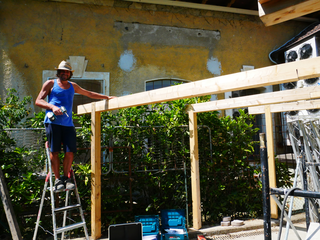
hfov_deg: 71.6
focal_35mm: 24
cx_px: 160
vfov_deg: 56.9
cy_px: 120
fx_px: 222
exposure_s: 1/800
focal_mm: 12
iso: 800
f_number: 9
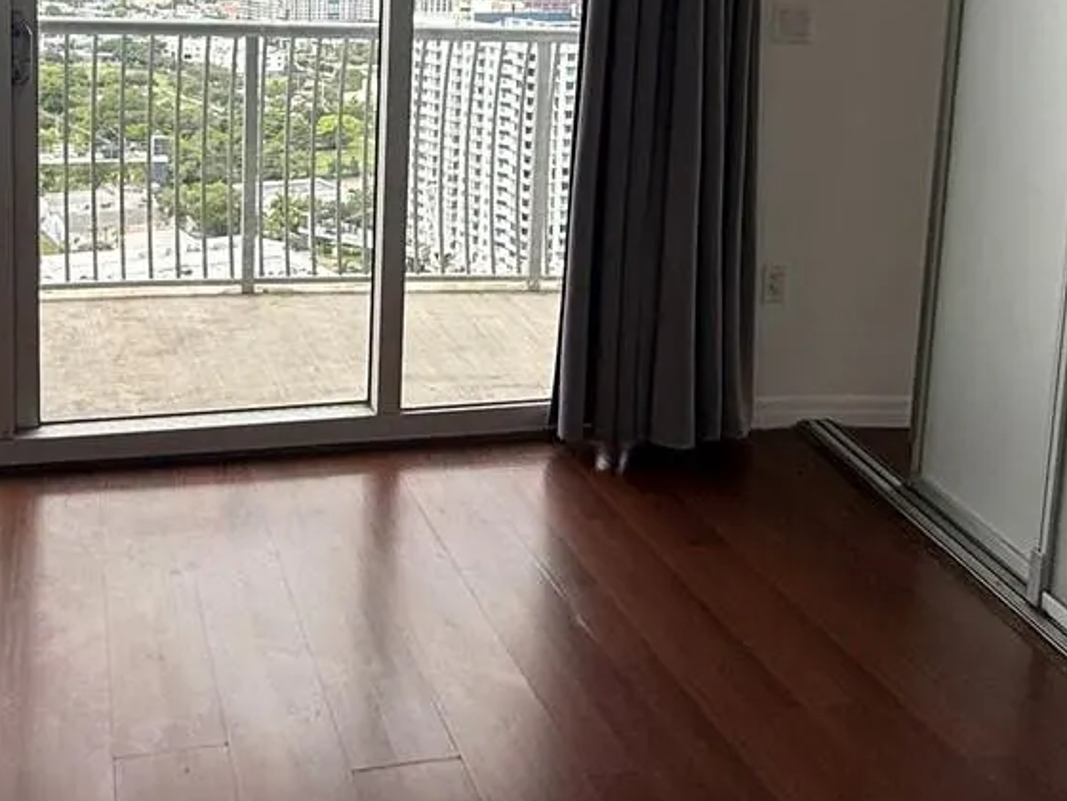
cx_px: 354
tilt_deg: -6.8
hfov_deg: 46.1
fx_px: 1233
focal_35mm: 40
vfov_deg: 34.2
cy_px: 95
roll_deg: -1.4
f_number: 2.2
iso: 50
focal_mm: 2.22
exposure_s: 1/312
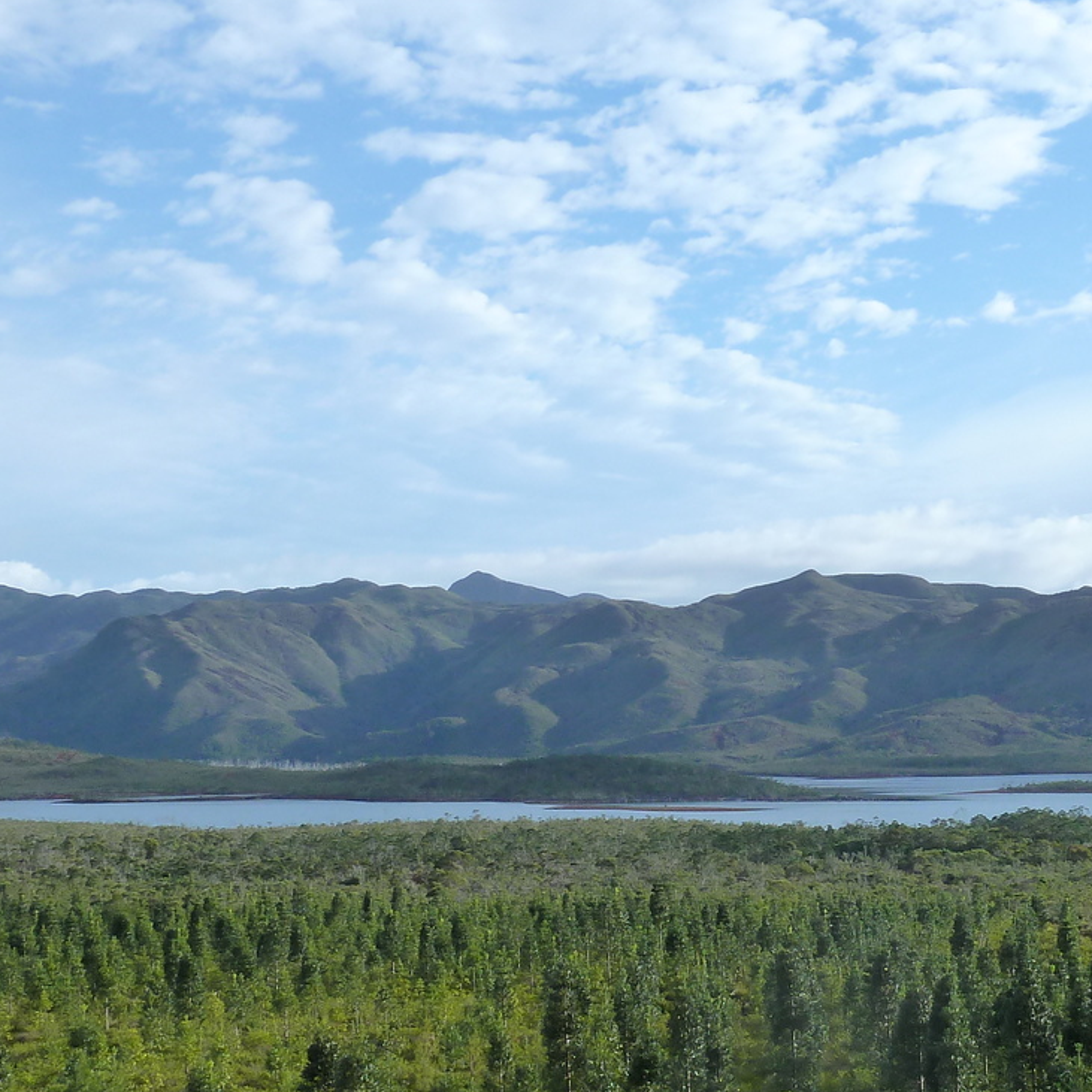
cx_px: 717
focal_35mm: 58
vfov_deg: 29.3
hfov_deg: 29.4
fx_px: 2070
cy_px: 735
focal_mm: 5
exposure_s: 1/500
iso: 125
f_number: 4
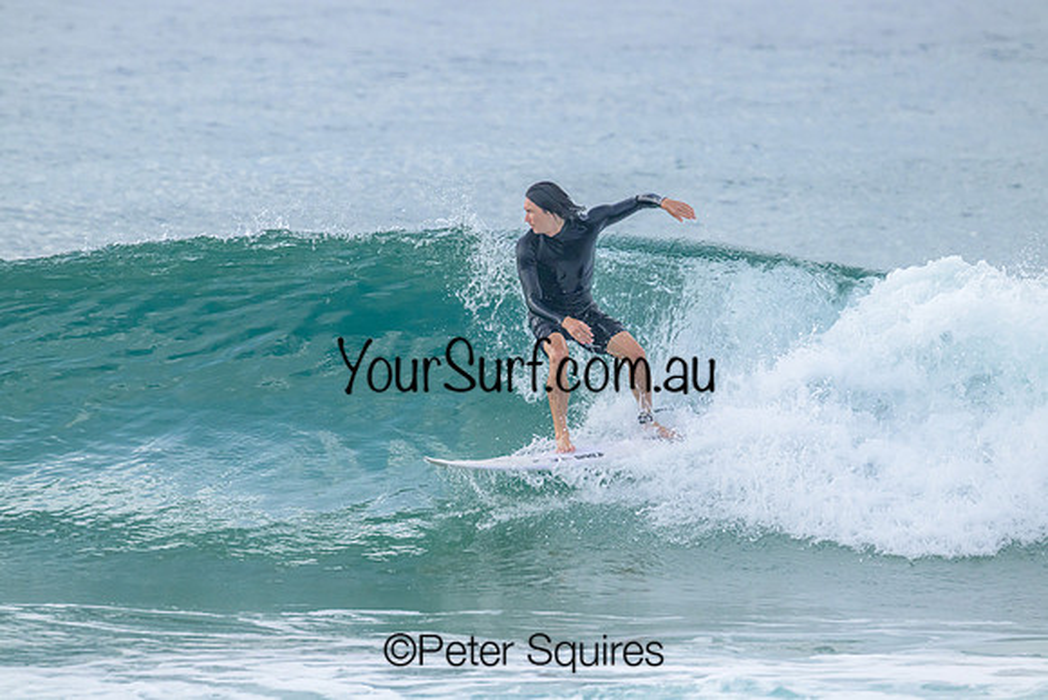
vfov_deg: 2.3
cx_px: 524
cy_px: 350
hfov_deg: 3.5
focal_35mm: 590
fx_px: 17179
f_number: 11
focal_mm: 590
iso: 2000
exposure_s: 1/2000
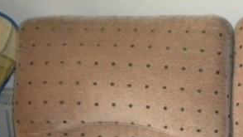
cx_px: 221
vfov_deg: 11.9
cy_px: 224
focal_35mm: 96
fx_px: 618
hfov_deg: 21.7
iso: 707
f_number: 3.1
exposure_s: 1/134
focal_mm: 6.3
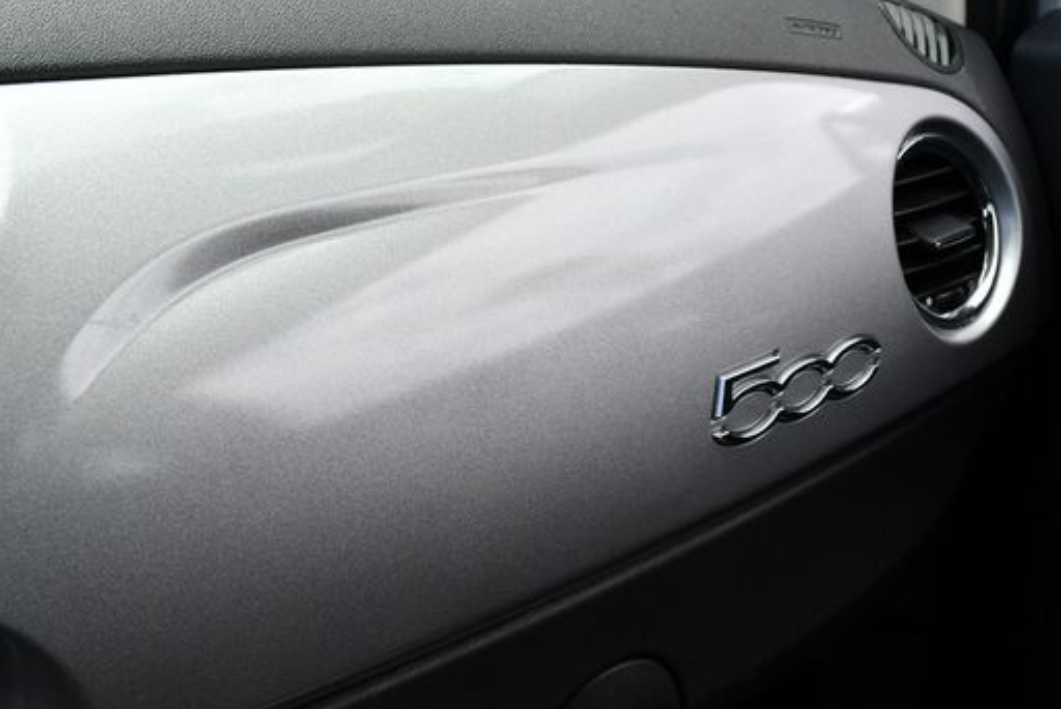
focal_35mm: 45
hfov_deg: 43.6
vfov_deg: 29.8
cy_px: 423
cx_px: 564
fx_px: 1327
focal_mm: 18
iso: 200
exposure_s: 1/250
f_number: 7.1
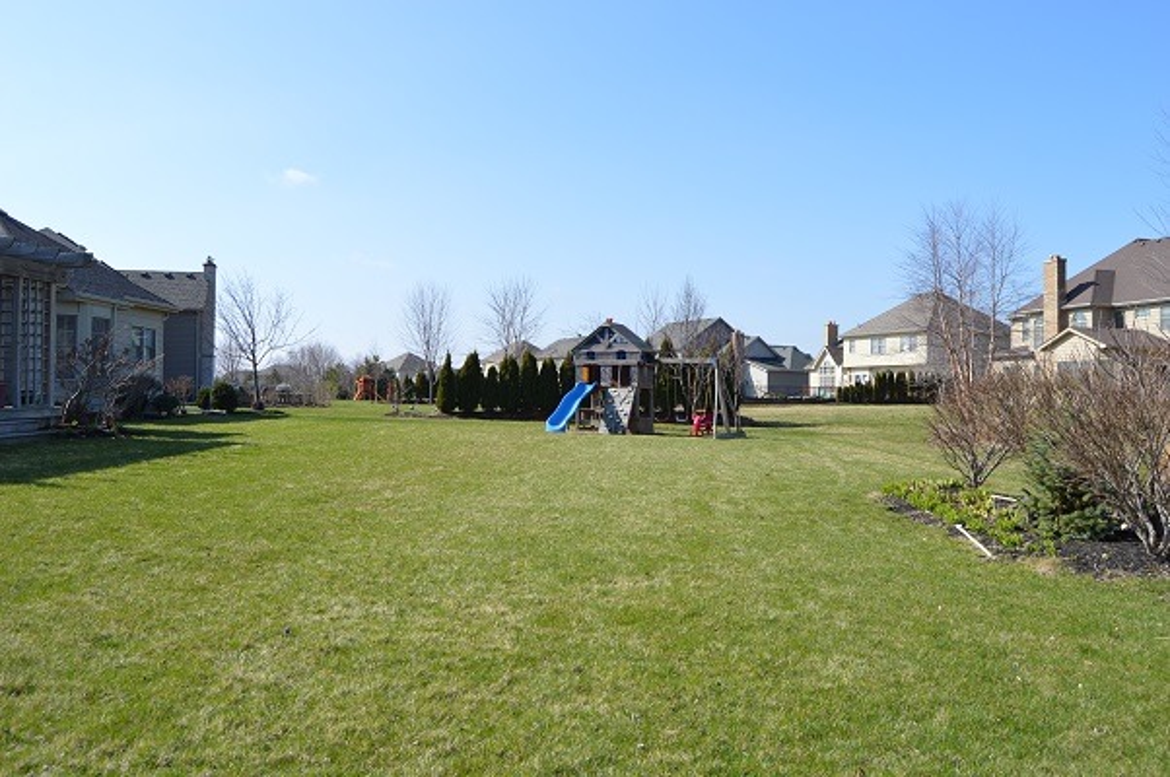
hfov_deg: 67.4
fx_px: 877
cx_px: 585
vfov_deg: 47.8
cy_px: 388
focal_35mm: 27
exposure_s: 1/250
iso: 100
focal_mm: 18
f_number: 8
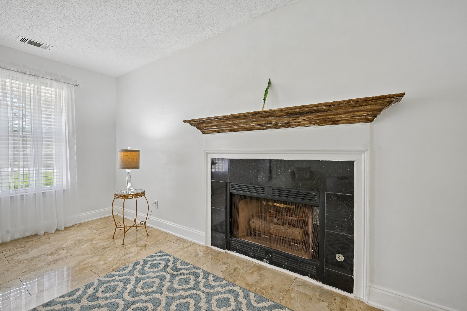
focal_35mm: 16
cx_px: 234
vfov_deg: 75.5
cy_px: 156
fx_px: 201
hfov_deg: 98.5
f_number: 8
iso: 250
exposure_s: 1/15
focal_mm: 15.5
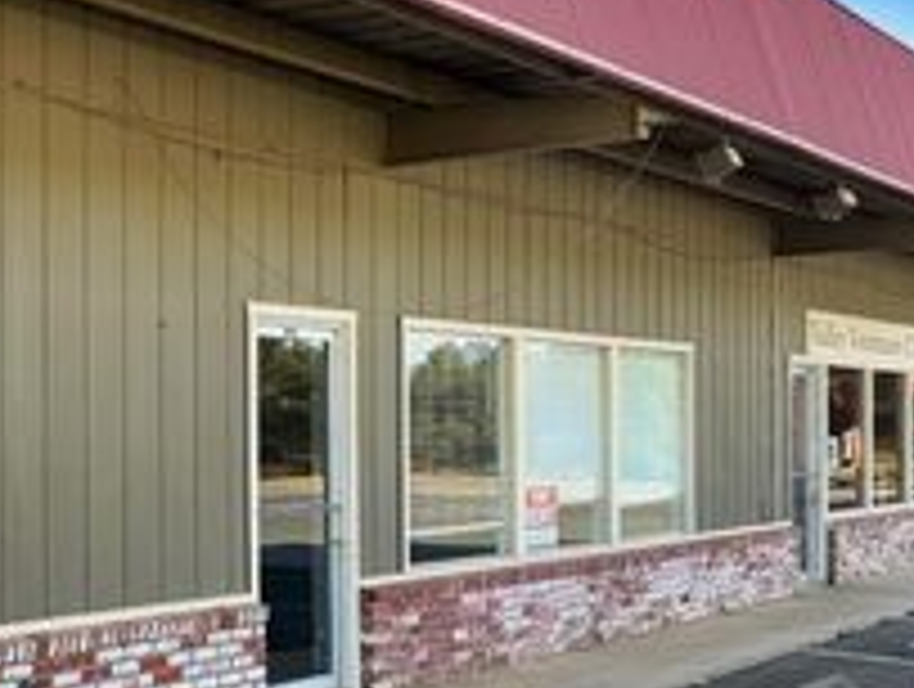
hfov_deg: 30.1
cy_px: 344
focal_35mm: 59
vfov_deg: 24.9
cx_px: -27
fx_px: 1561
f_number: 1.78
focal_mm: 6.76
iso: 100
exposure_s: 1/858
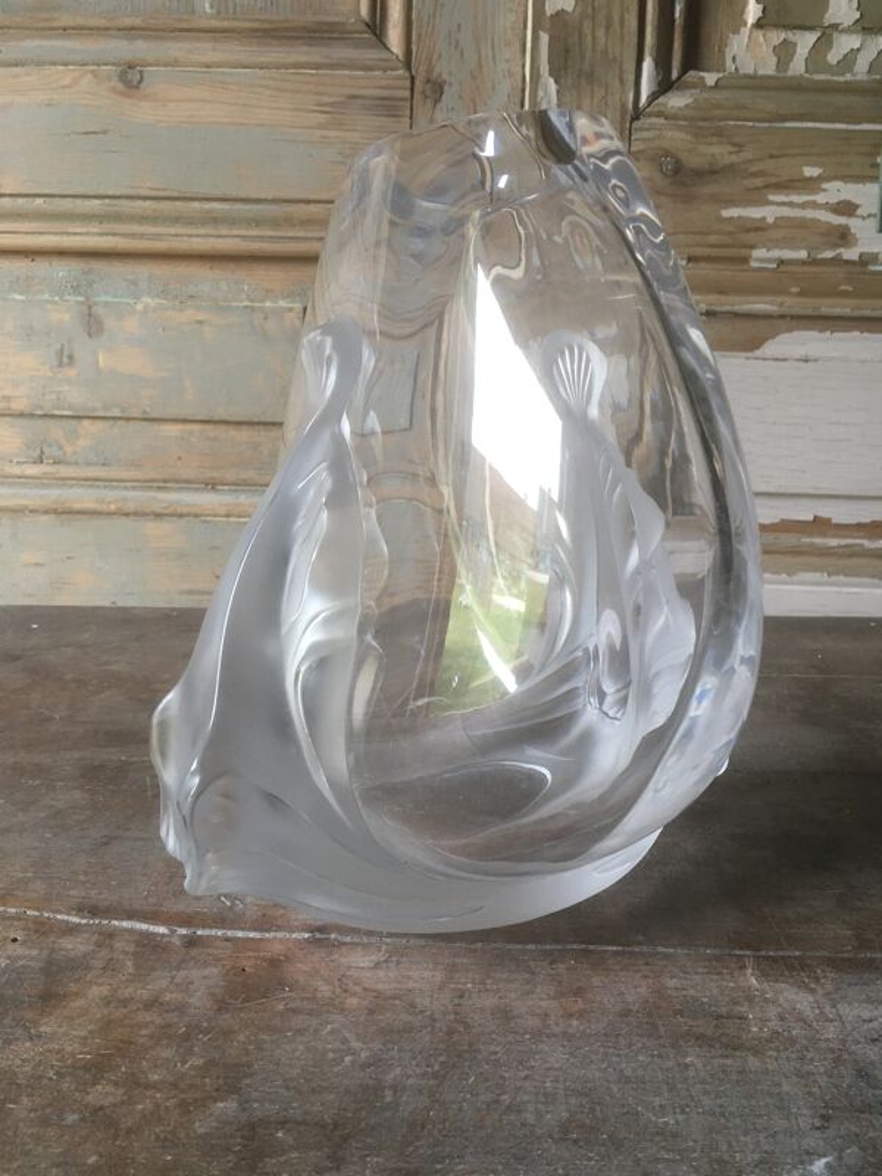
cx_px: 441
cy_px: 588
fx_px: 985
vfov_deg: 61.7
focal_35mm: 29
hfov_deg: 48.2
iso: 50
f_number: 2.2
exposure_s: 1/33
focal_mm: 4.15
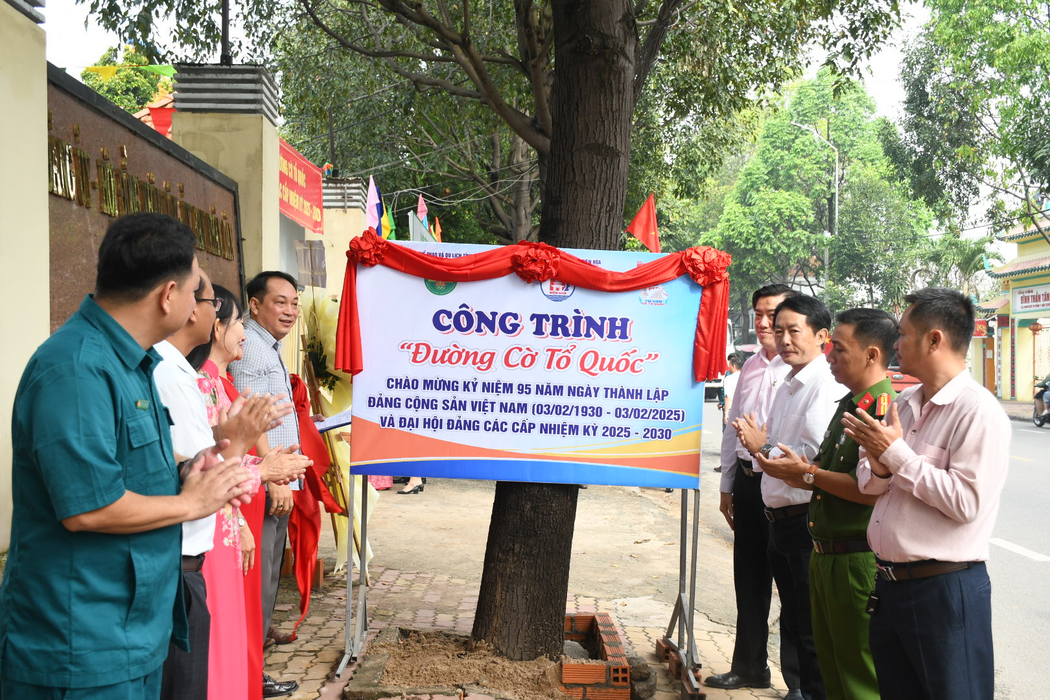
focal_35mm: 39
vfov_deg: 34.2
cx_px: 525
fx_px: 1137
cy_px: 350
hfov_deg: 49.6
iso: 250
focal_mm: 26
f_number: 5.6
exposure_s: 1/125
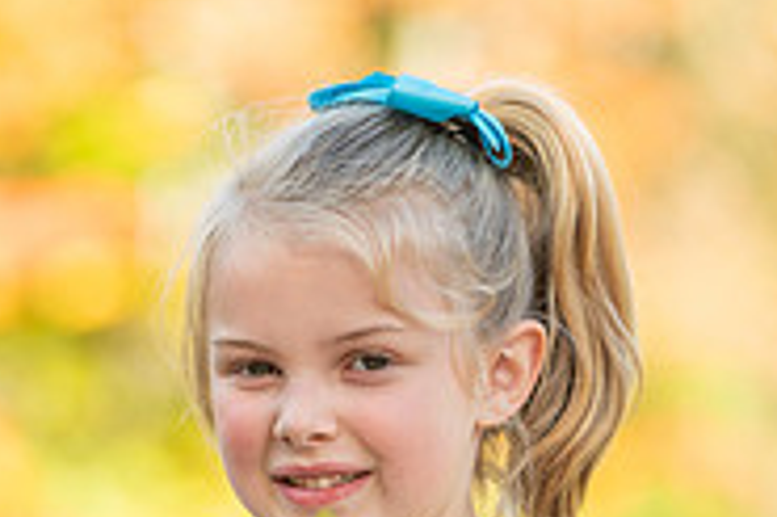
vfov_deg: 2.9
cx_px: 326
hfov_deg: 4.3
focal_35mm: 475
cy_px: 744
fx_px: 10243
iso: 100
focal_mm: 195
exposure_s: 1/200
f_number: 4.5
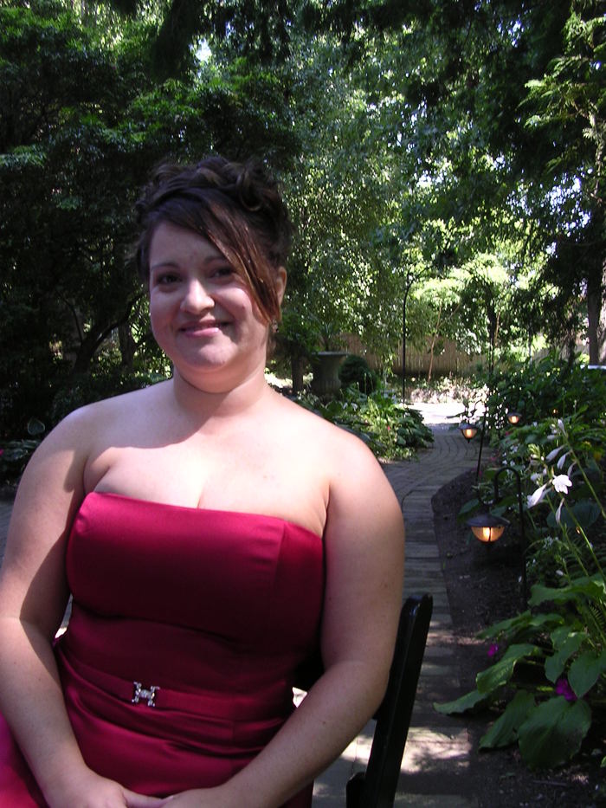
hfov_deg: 37.7
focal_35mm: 38
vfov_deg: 49.0
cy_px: 404
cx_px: 303
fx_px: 887
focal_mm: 5.8
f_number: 2.8
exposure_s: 1/51.5
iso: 100
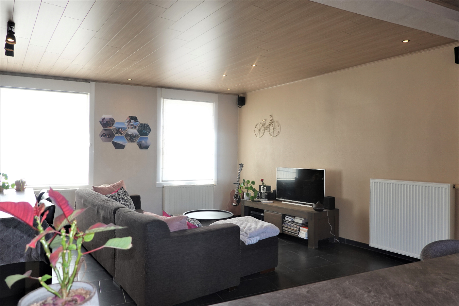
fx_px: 306
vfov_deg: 53.1
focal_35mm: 24
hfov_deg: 73.7
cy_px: 153
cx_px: 230
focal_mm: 9
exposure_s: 1/60
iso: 125
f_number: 2.8
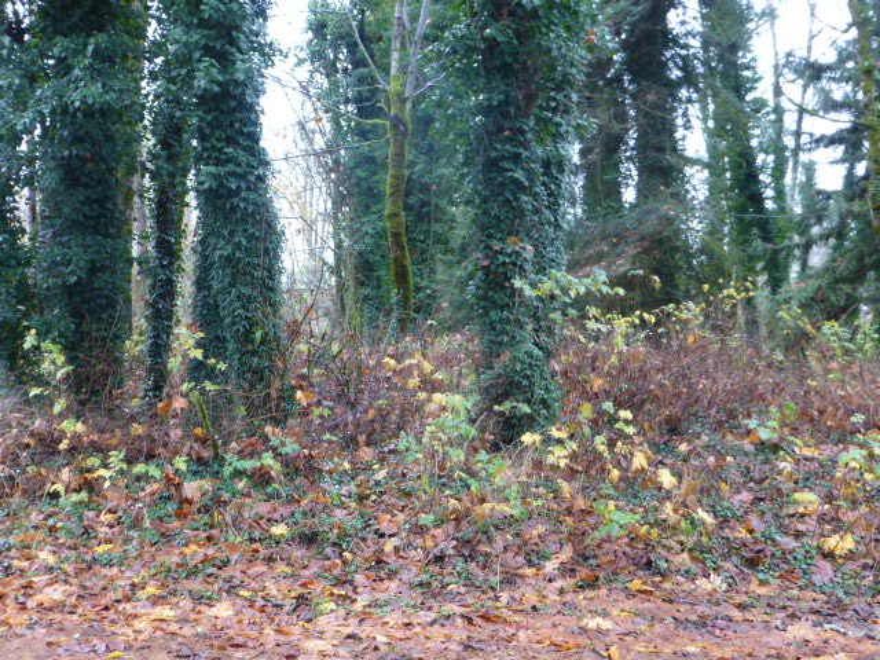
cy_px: 330
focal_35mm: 34
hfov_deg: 54.0
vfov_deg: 41.8
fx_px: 864
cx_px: 440
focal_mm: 6.1
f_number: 3.7
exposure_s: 1/30
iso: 400
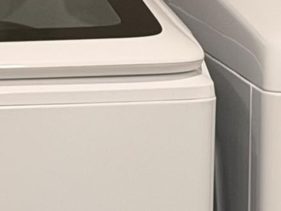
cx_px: 149
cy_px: -42
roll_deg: -0.3
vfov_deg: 4.4
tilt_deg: -7.7
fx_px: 2719
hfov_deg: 5.9
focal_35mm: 335
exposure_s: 1/60
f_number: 1.78
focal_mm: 6.76
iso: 160
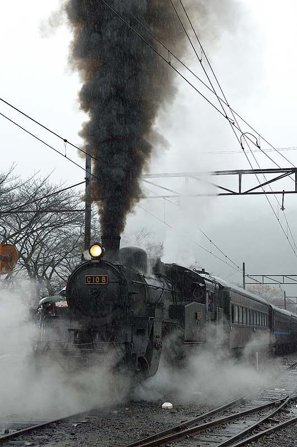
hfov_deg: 22.6
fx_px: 745
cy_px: 224
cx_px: 148
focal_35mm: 60
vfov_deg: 33.4
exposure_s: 1/320
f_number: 5
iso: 500
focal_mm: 40
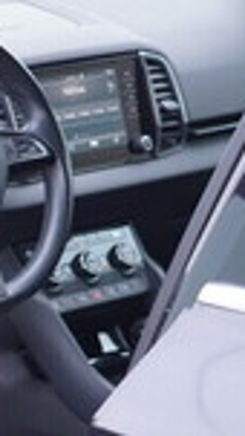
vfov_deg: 15.3
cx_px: -444
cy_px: 461
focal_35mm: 137
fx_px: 1581
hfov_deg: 7.9
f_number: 2.8
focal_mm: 24
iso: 250
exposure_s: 1/40
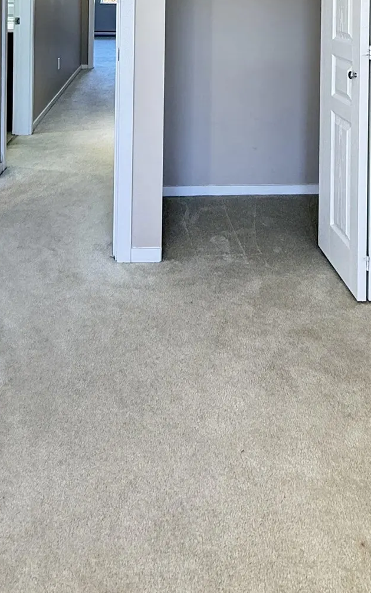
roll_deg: -0.9
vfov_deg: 46.3
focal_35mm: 34
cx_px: 180
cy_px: -15
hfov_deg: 37.3
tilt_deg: +0.8
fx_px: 550
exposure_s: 1/60
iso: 200
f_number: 2.2
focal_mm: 2.22
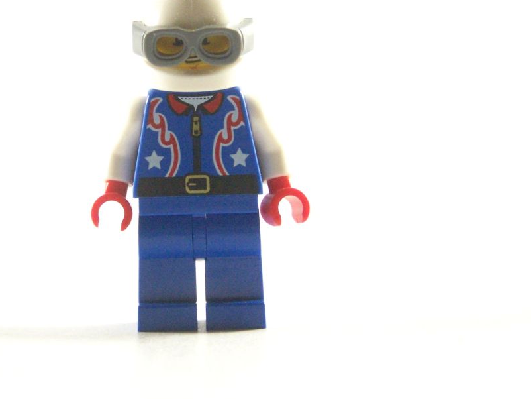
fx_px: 1841
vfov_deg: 12.3
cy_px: 154
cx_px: 204
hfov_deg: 16.4
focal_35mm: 120
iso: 400
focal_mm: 15.6
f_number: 3.2
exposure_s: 1/60
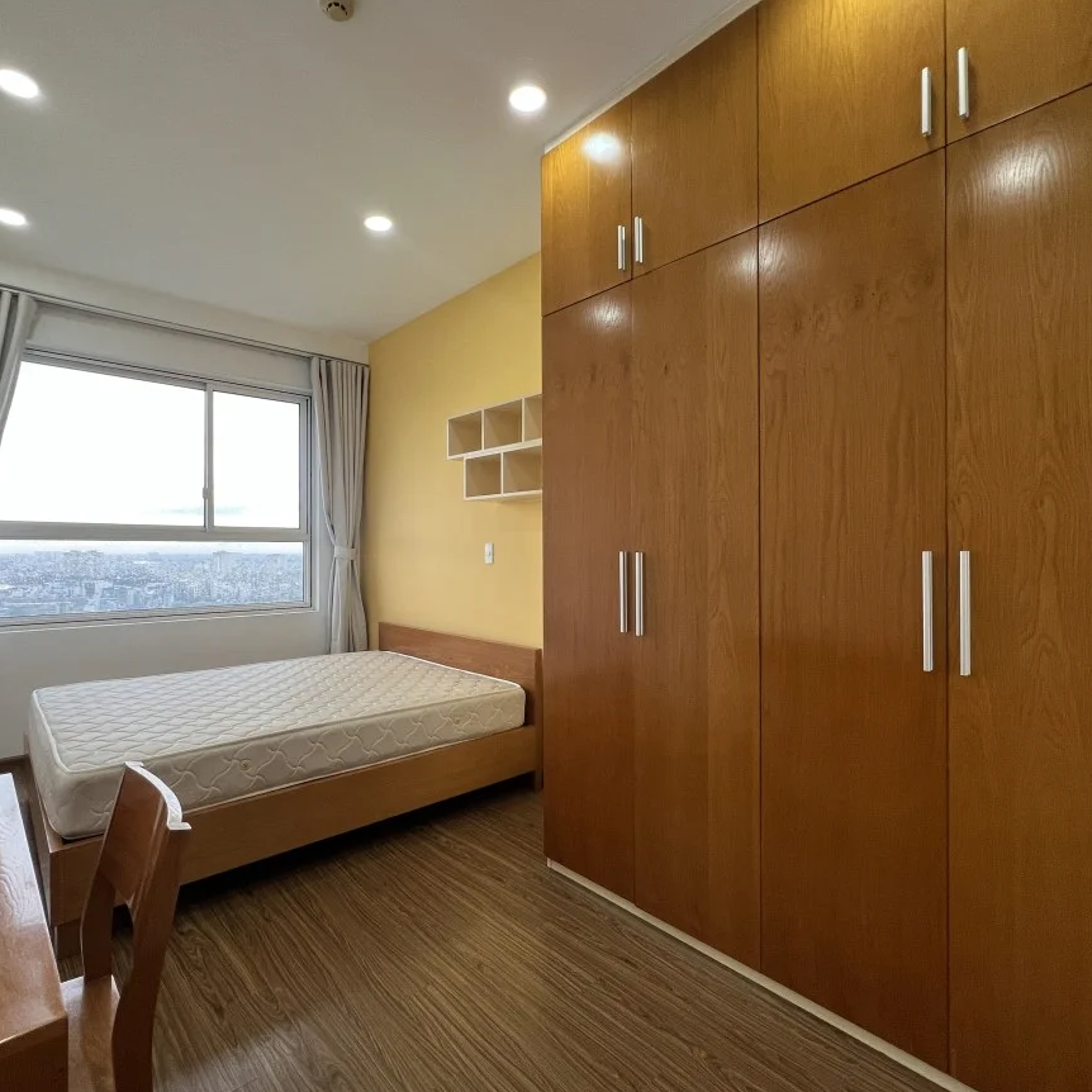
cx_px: 514
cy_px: 556
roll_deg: -0.8
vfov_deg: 87.4
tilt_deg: -0.7
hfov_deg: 87.3
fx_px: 571
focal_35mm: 16
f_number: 1.8
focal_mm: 1.57
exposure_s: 1/99
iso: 100
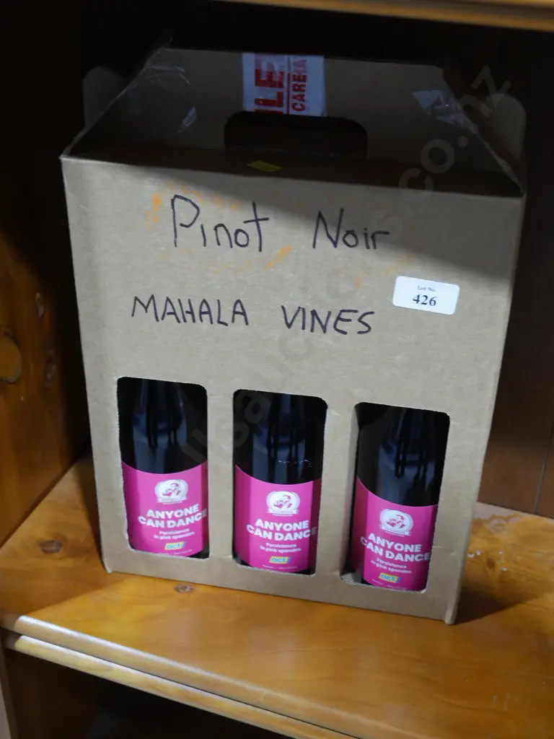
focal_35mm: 46
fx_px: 982
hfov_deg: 31.5
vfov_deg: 41.2
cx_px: 277
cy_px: 370
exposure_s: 1/60
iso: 1600
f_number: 5.1
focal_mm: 23
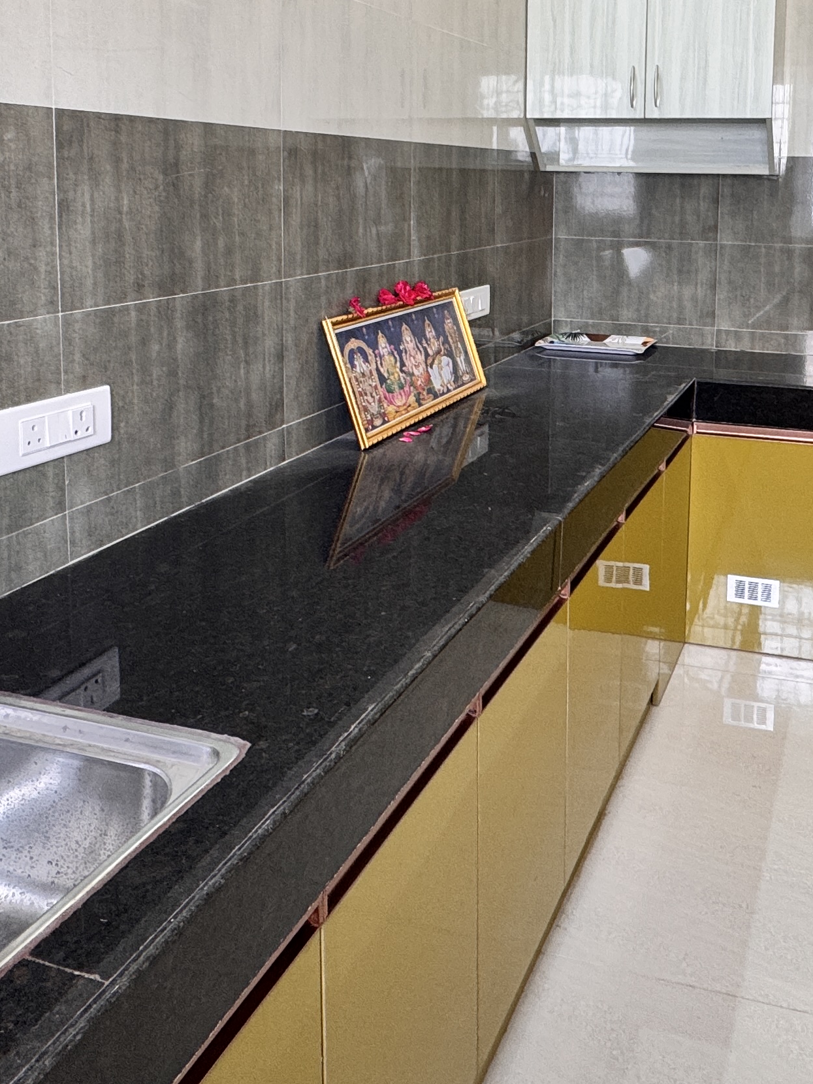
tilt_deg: -6.1
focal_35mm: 34
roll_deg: -1.1
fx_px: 1065
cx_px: 564
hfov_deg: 41.1
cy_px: 293
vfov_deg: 52.0
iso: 100
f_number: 2.2
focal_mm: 2.22
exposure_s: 1/100
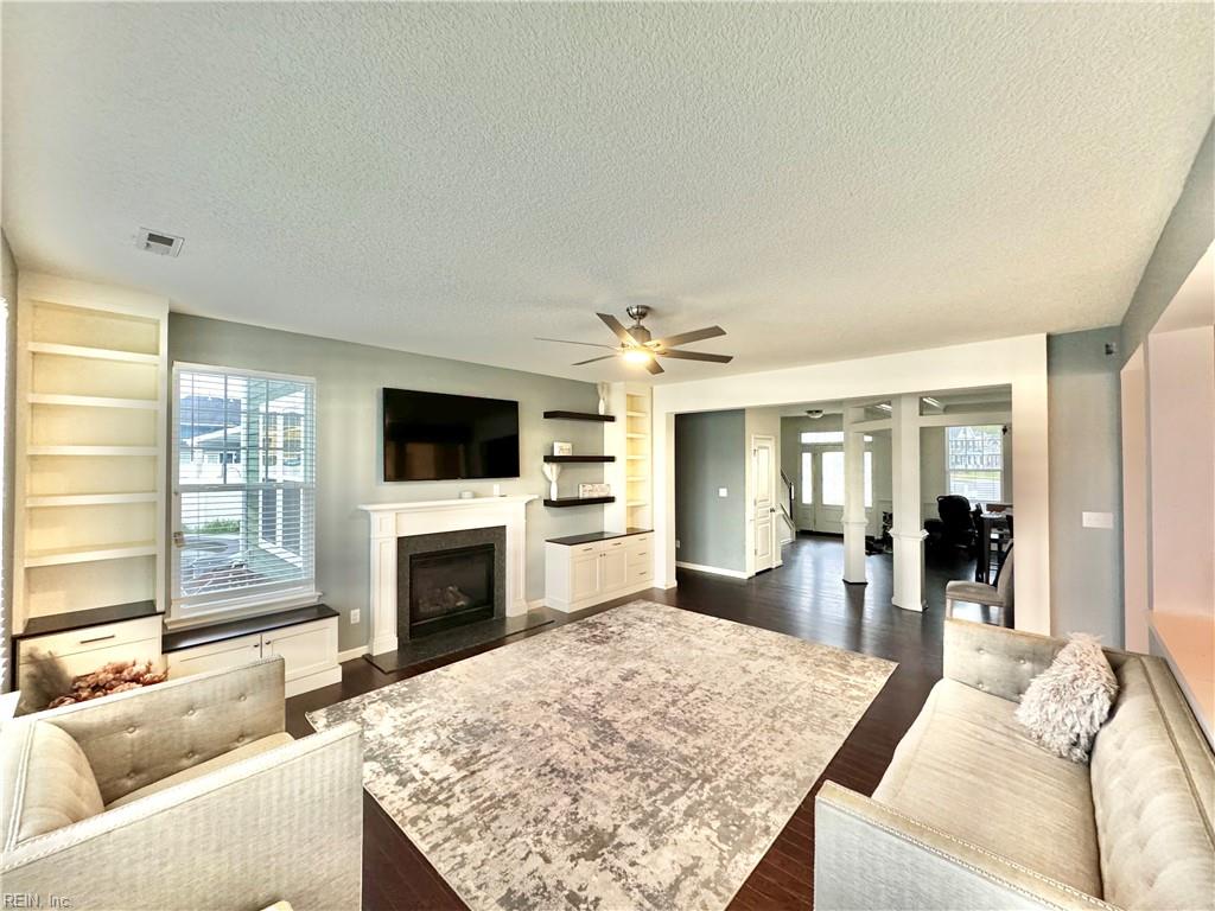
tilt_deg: -0.3
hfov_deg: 102.1
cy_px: 456
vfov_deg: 85.7
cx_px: 608
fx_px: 491
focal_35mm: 14
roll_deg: -0.1
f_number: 2.2
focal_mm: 2.22
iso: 500
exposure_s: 1/60
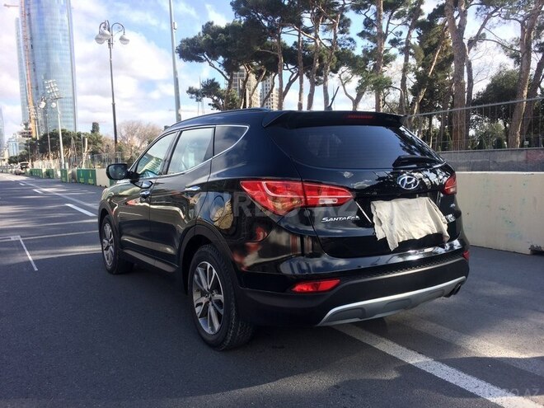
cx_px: 272
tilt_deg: -6.8
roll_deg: +2.1
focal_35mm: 29
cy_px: 204
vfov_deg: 48.2
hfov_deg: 61.7
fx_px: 456
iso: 32
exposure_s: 1/707
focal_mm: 4.15
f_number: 2.2
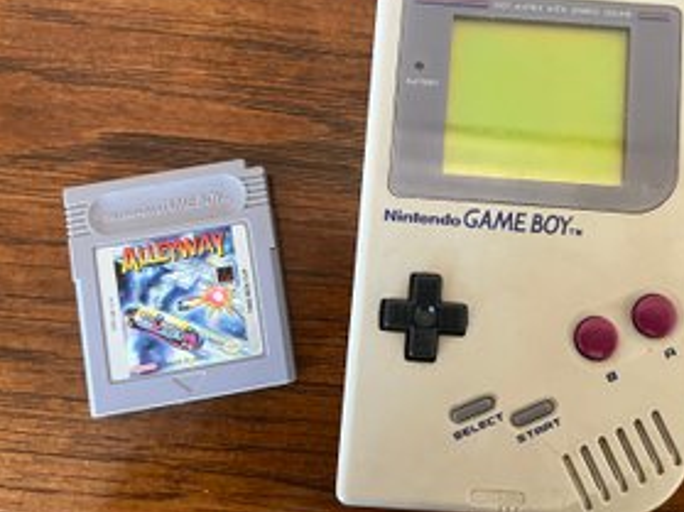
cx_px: 413
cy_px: 239
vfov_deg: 44.1
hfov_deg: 56.4
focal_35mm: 32
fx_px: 632
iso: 500
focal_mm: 5.7
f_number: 1.5
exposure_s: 1/40
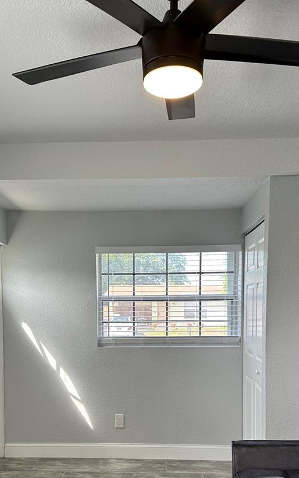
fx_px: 482
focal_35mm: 37
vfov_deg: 51.3
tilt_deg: -3.1
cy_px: 337
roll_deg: -0.5
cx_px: 127
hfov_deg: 34.4
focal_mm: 6.86
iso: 80
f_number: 1.78
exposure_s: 1/163
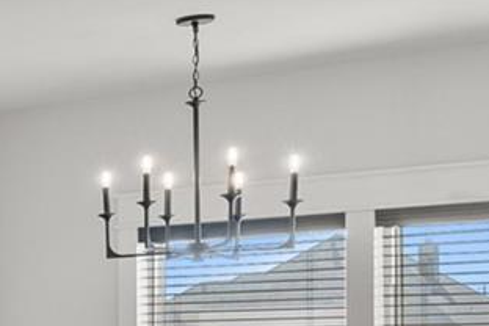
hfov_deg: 12.6
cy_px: 358
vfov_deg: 12.8
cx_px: -829
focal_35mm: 105
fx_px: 1426
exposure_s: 1/3
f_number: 8
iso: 640
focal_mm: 16
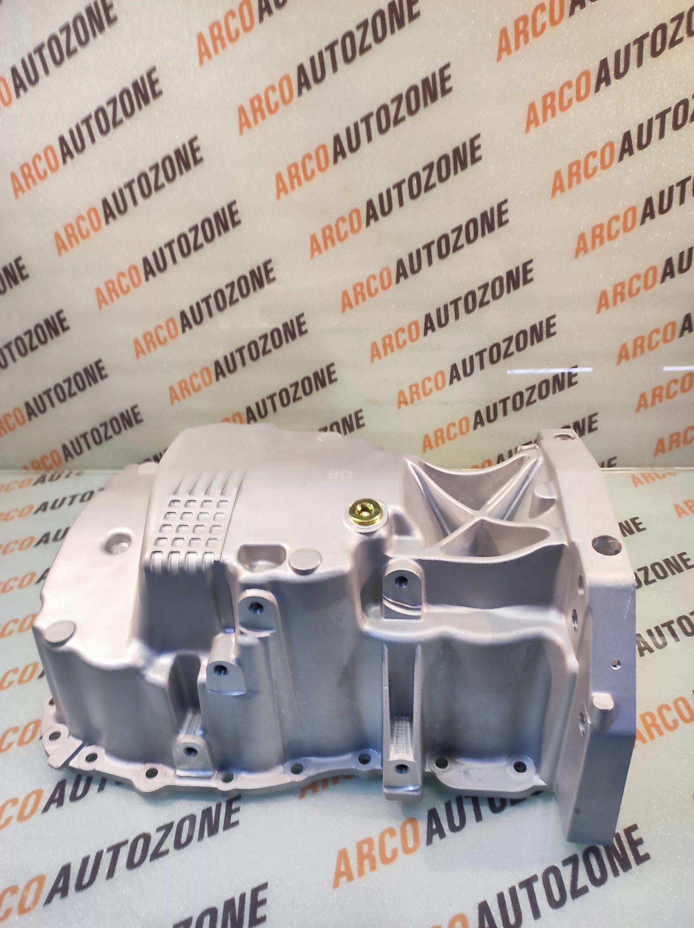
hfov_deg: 74.7
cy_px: 464
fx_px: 455
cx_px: 347
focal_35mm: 17
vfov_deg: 91.1
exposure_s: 1/33
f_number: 1.79
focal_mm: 4.74
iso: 184
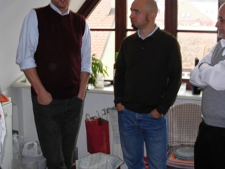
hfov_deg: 31.1
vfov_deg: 23.6
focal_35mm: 62
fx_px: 403
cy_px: 68
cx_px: 86
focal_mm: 6.3
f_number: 2.9
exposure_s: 1/25.3
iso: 89
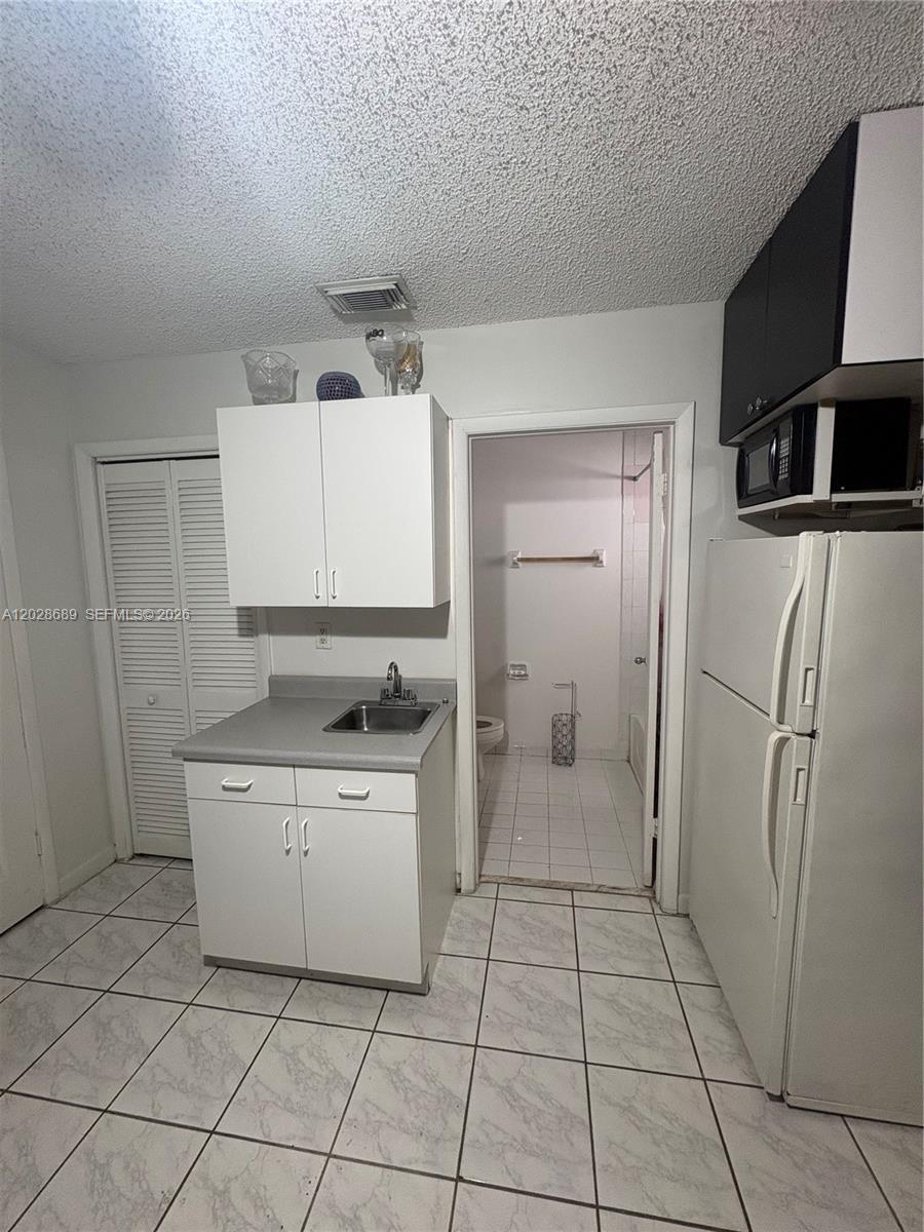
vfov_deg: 102.1
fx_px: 498
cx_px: 462
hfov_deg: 85.7
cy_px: 616
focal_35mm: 14
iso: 200
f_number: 2.2
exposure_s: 1/77
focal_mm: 2.22
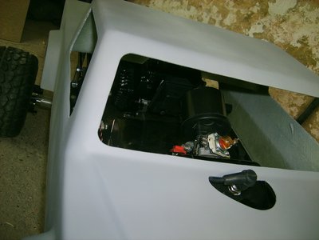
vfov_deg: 40.7
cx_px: 160
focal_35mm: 35
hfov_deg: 52.6
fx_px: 323
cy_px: 120
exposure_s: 1/30
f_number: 2.8
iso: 100
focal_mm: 5.8
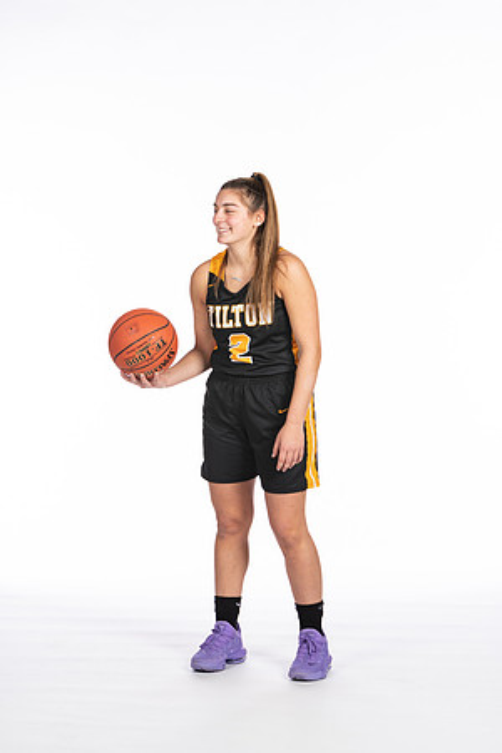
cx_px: 251
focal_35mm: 105
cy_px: 376
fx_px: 2196
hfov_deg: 13.0
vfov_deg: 19.5
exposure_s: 1/100
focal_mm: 70
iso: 100
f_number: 5
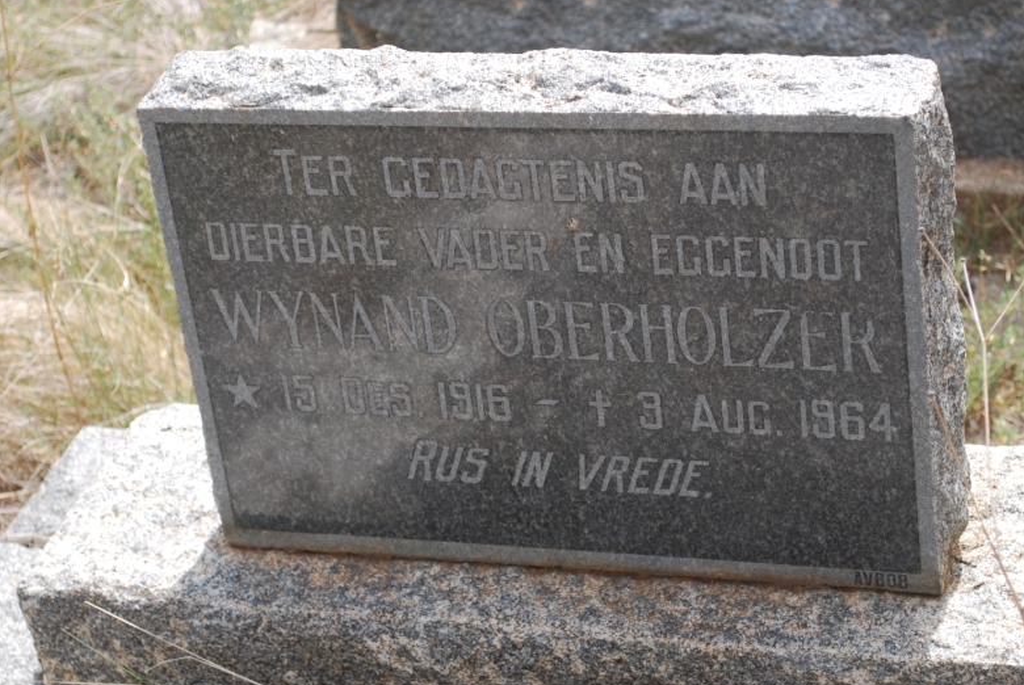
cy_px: 331
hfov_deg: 22.9
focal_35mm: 89
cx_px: 523
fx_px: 2525
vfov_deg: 15.5
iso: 100
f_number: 5.6
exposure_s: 1/125
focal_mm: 45
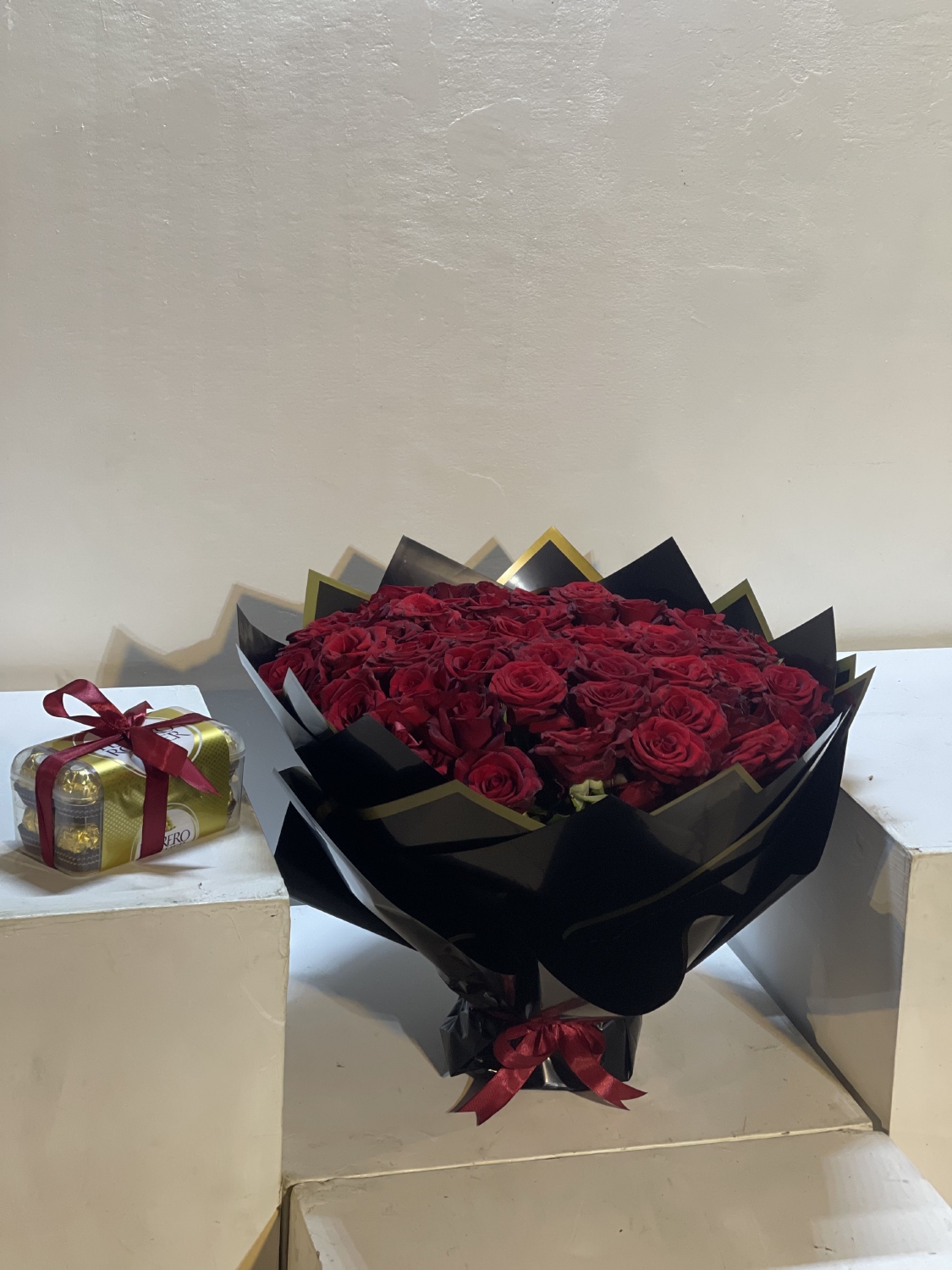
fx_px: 2347
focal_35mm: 64
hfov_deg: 22.9
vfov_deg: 30.3
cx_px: 476
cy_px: 635
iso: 125
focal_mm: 7.5
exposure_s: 1/50
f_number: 2.2
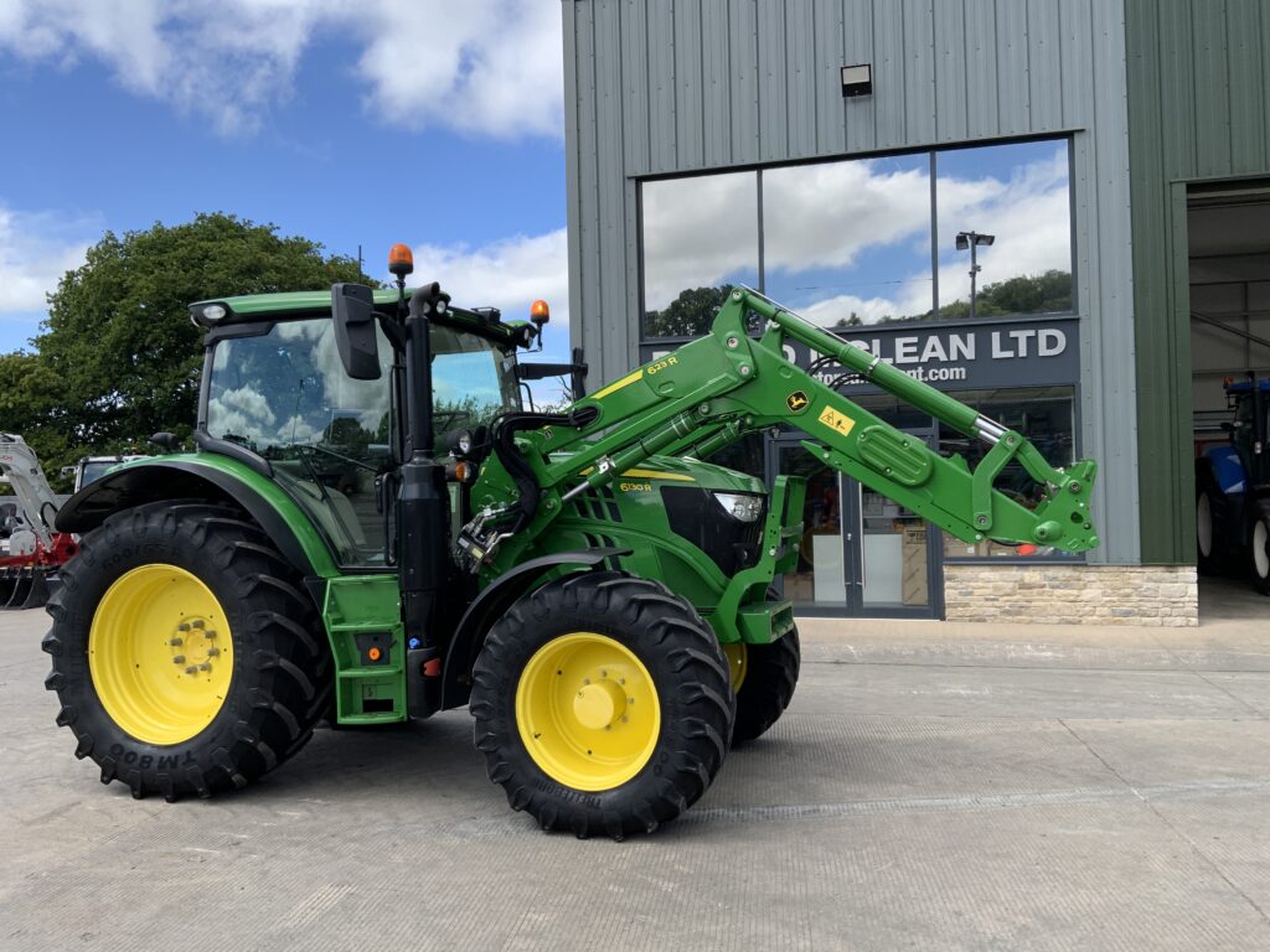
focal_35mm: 29
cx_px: 635
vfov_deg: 48.2
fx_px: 1064
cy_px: 476
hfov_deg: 61.7
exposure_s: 1/997
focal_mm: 3
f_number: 1.8
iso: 16
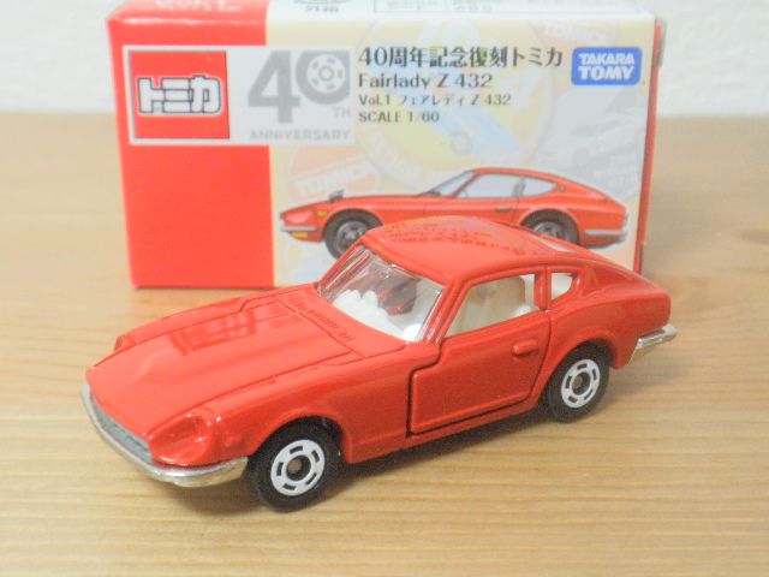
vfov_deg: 28.0
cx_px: 384
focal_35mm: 52
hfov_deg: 36.8
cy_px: 288
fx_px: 1155
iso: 200
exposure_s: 1/5
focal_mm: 9.1
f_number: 4.3
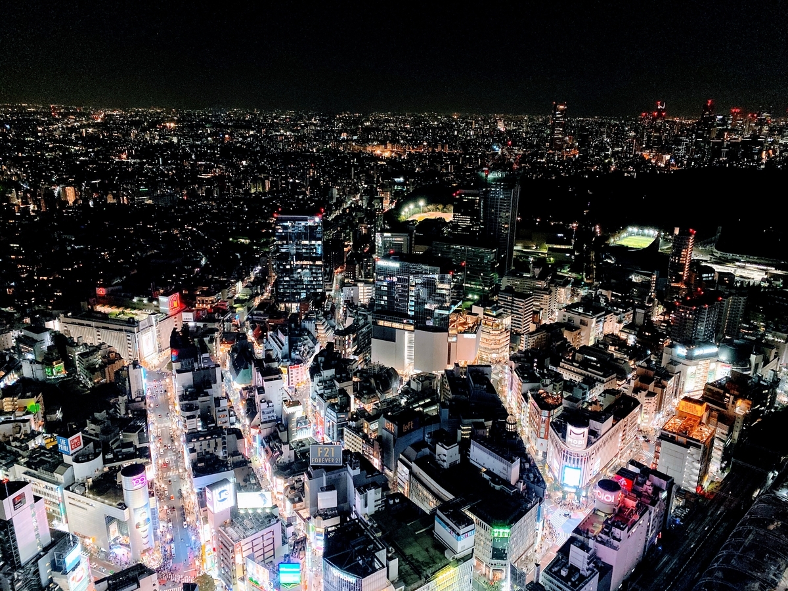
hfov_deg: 67.3
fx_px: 592
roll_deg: -1.0
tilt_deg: -17.4
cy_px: 296
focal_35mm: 26
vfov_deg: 53.1
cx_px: 394
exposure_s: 1/25
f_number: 1.8
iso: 640
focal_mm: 4.25
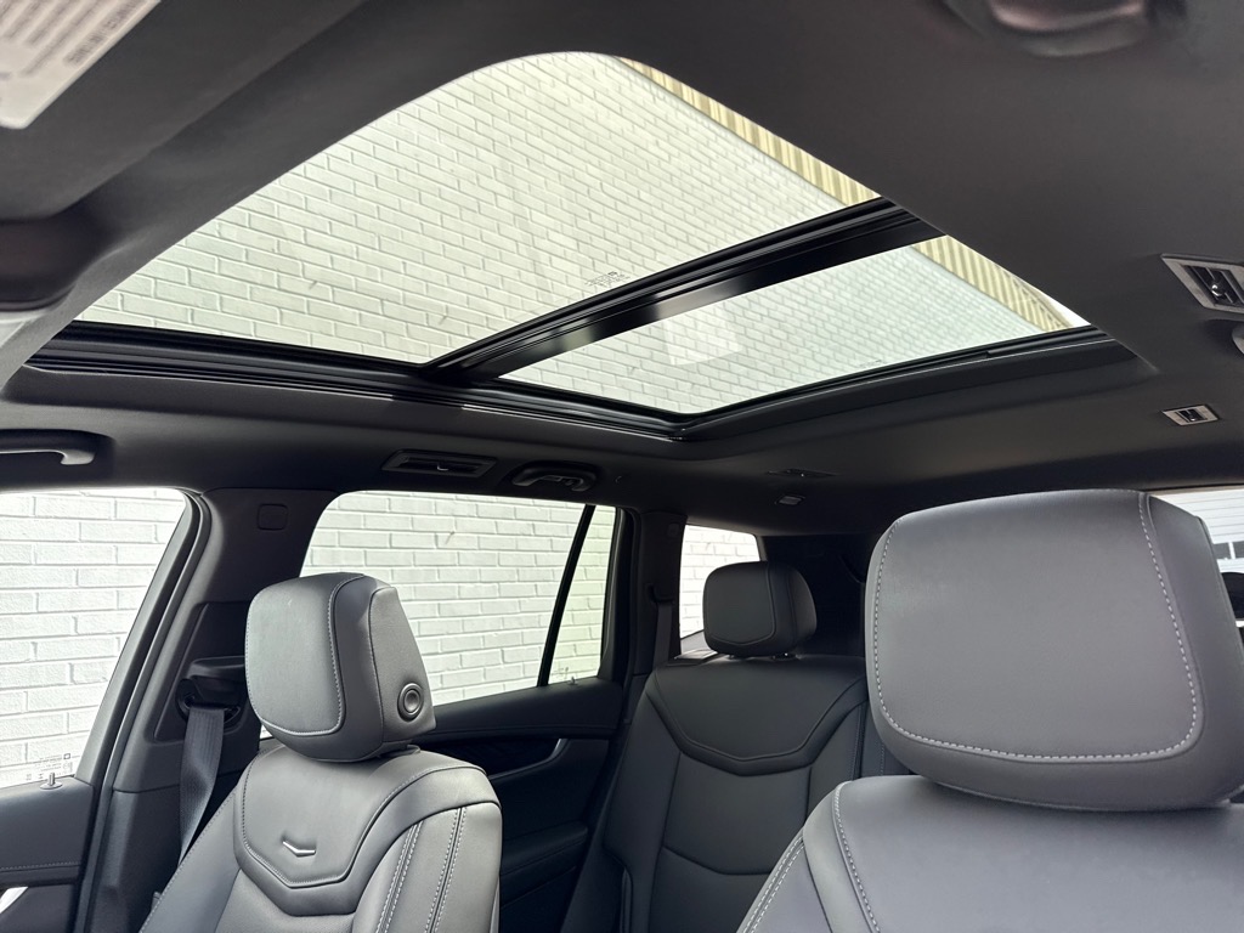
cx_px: 622
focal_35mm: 24
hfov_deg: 71.6
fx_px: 862
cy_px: 466
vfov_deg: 56.8
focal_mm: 6.76
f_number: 1.78
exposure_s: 1/351
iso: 80
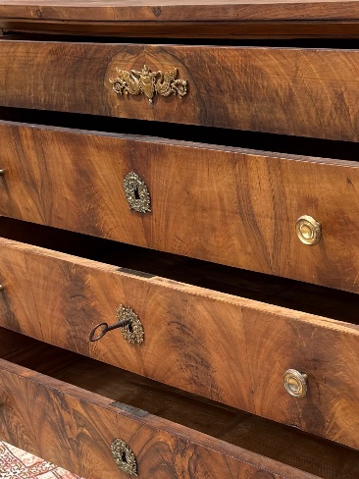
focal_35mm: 64
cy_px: 288
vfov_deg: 30.2
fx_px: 885
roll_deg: +0.9
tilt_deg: -19.7
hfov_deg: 21.8
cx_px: 388
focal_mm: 5.96
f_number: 1.6
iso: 50
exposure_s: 1/2208
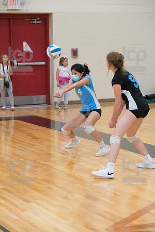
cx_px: 78
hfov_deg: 11.8
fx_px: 749
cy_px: 116
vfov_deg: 17.6
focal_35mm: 116
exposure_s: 1/1000
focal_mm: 116
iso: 6400
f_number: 4.5
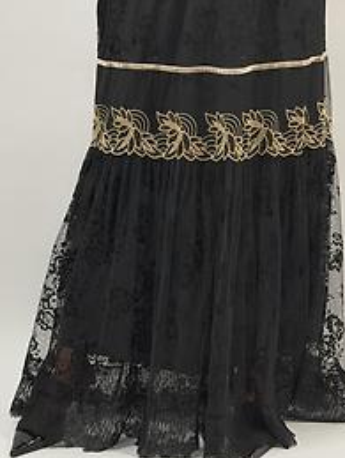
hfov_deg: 13.4
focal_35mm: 111
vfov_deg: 17.3
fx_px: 1471
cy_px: -11
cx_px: 186
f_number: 1.78
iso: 100
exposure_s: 1/50
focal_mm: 6.76
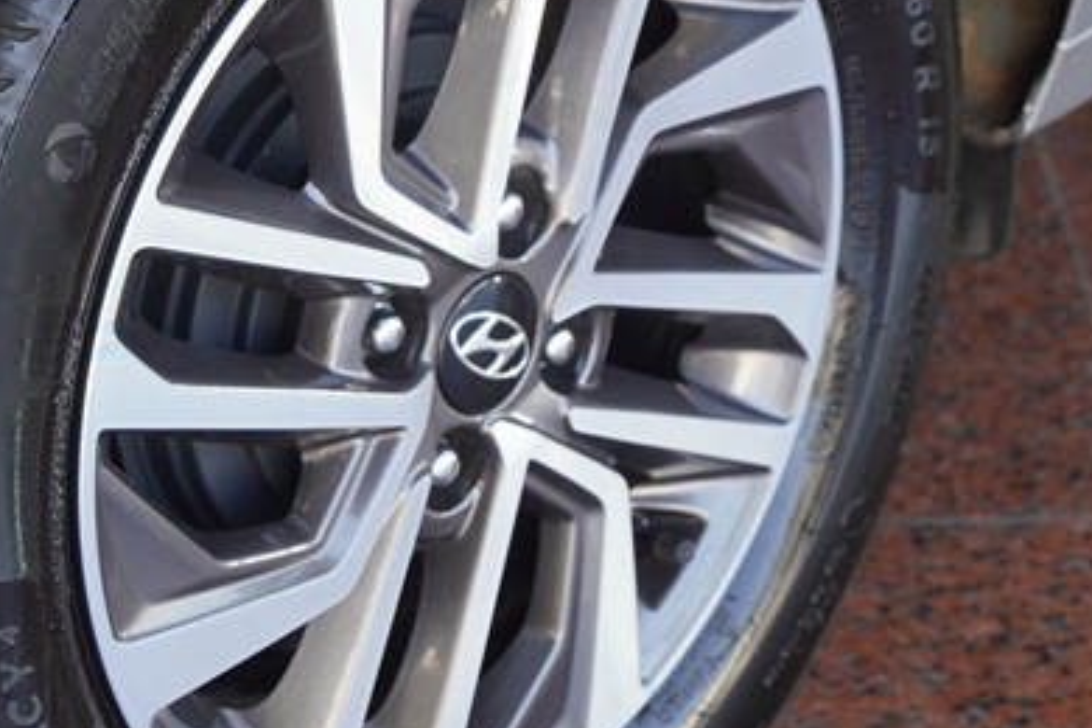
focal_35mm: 134
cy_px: 220
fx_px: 4064
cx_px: 216
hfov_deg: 15.2
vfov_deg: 10.2
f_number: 4
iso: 125
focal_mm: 34
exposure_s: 1/60
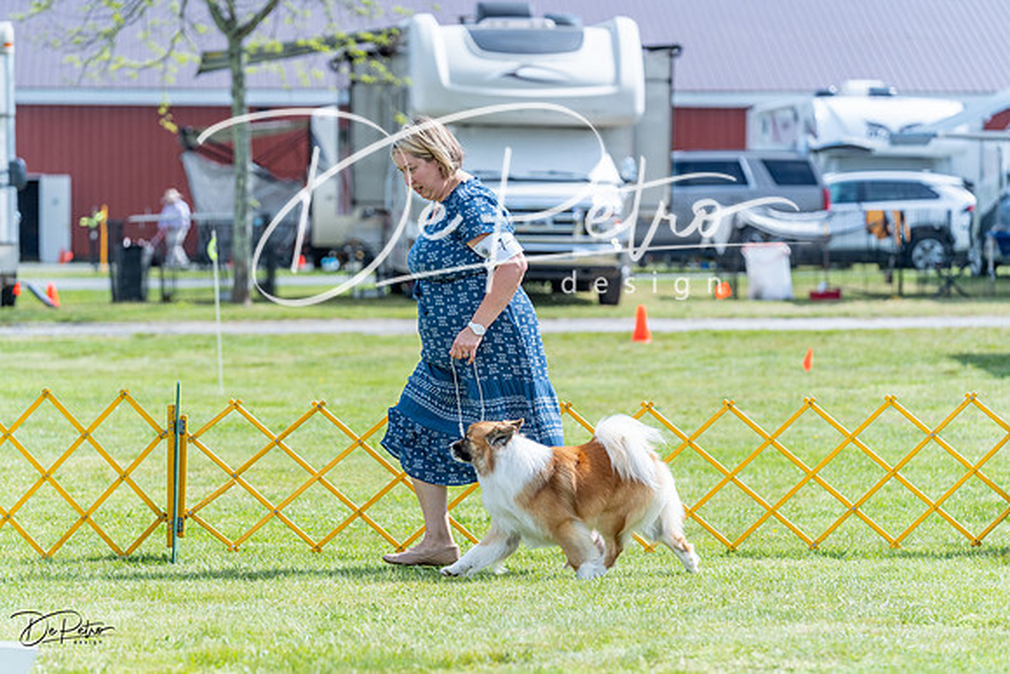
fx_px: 4518
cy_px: 337
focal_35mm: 161
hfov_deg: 12.8
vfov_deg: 8.5
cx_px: 505
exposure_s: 1/1600
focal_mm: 161
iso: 400
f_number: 4.5
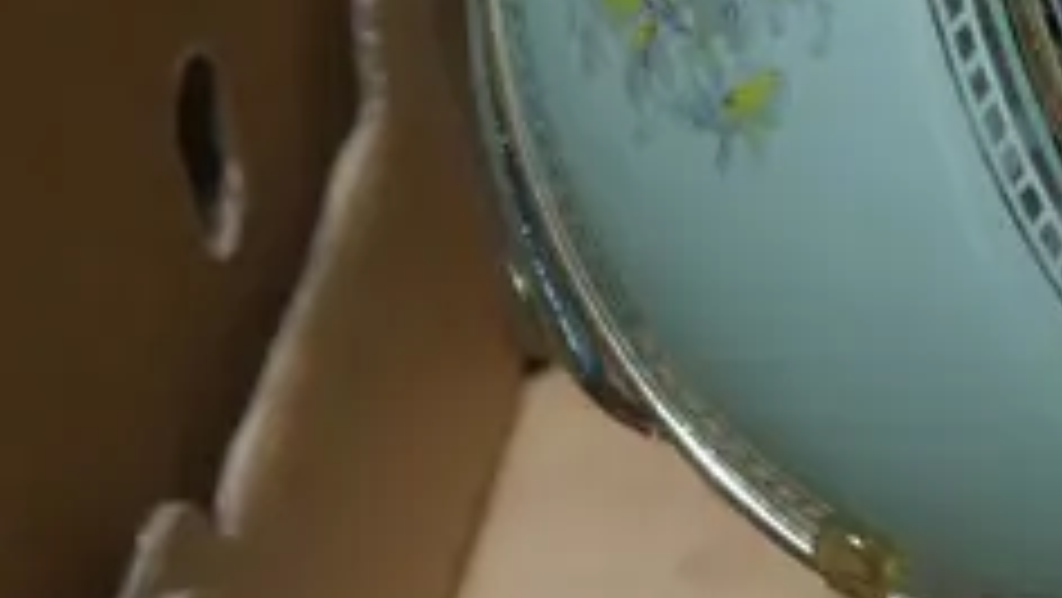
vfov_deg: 6.7
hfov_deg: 10.9
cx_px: 2151
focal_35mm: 180
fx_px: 5071
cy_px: 160
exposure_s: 1/80
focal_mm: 19
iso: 200
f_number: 4.1
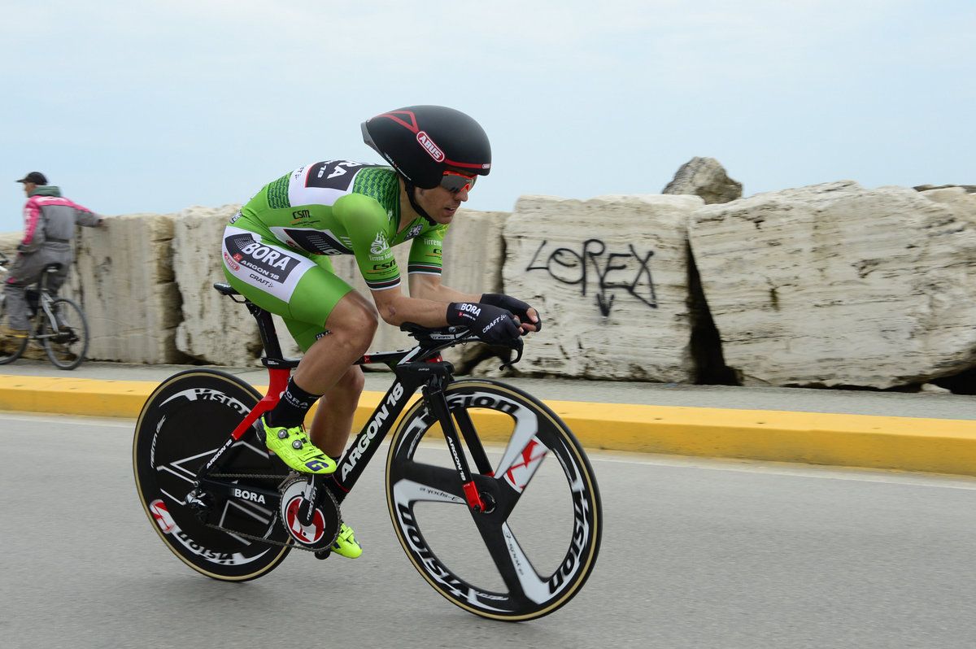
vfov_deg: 28.0
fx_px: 1300
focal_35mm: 48
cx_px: 488
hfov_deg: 41.1
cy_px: 324
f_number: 8
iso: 800
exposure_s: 1/1000
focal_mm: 48
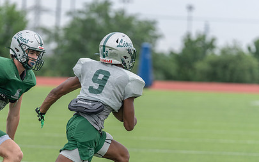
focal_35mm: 292
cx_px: 96
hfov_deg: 7.2
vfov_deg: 4.5
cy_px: 114
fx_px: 2061
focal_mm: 200
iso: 250
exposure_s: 1/1250
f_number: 3.5
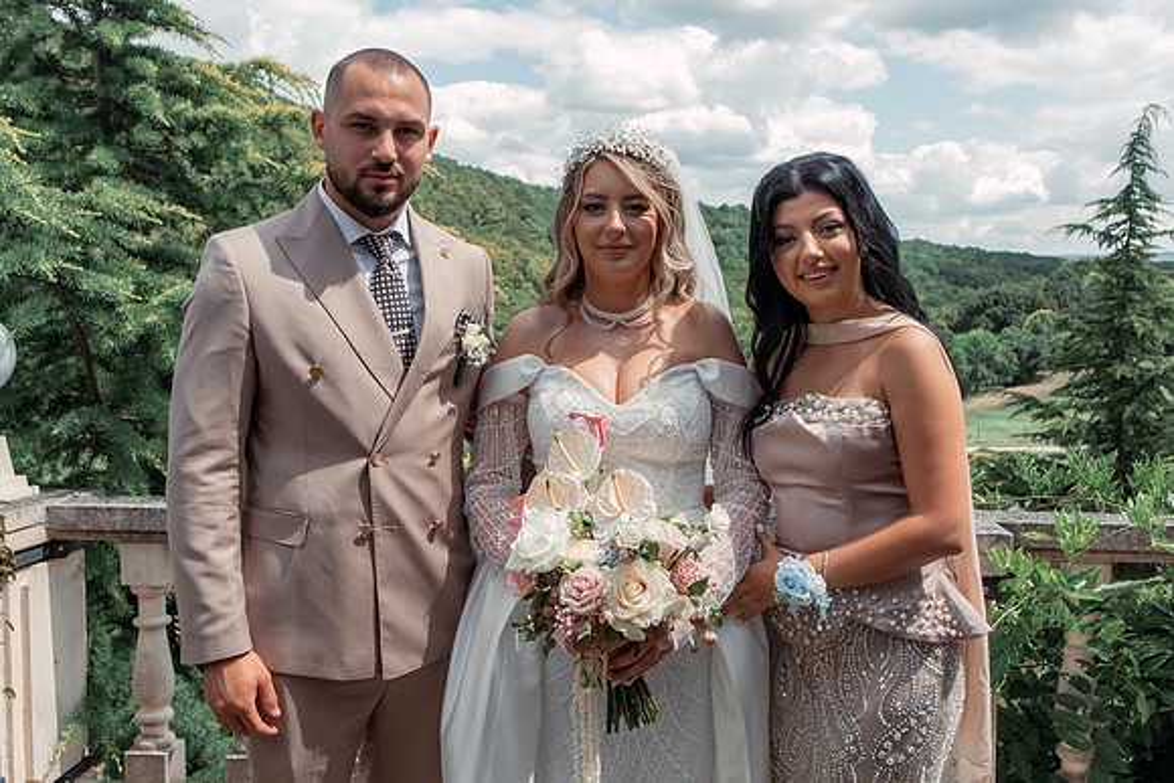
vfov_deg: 37.9
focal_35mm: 35
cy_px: 392
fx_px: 1142
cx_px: 587
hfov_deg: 54.4
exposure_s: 1/320
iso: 200
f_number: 8
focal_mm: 35
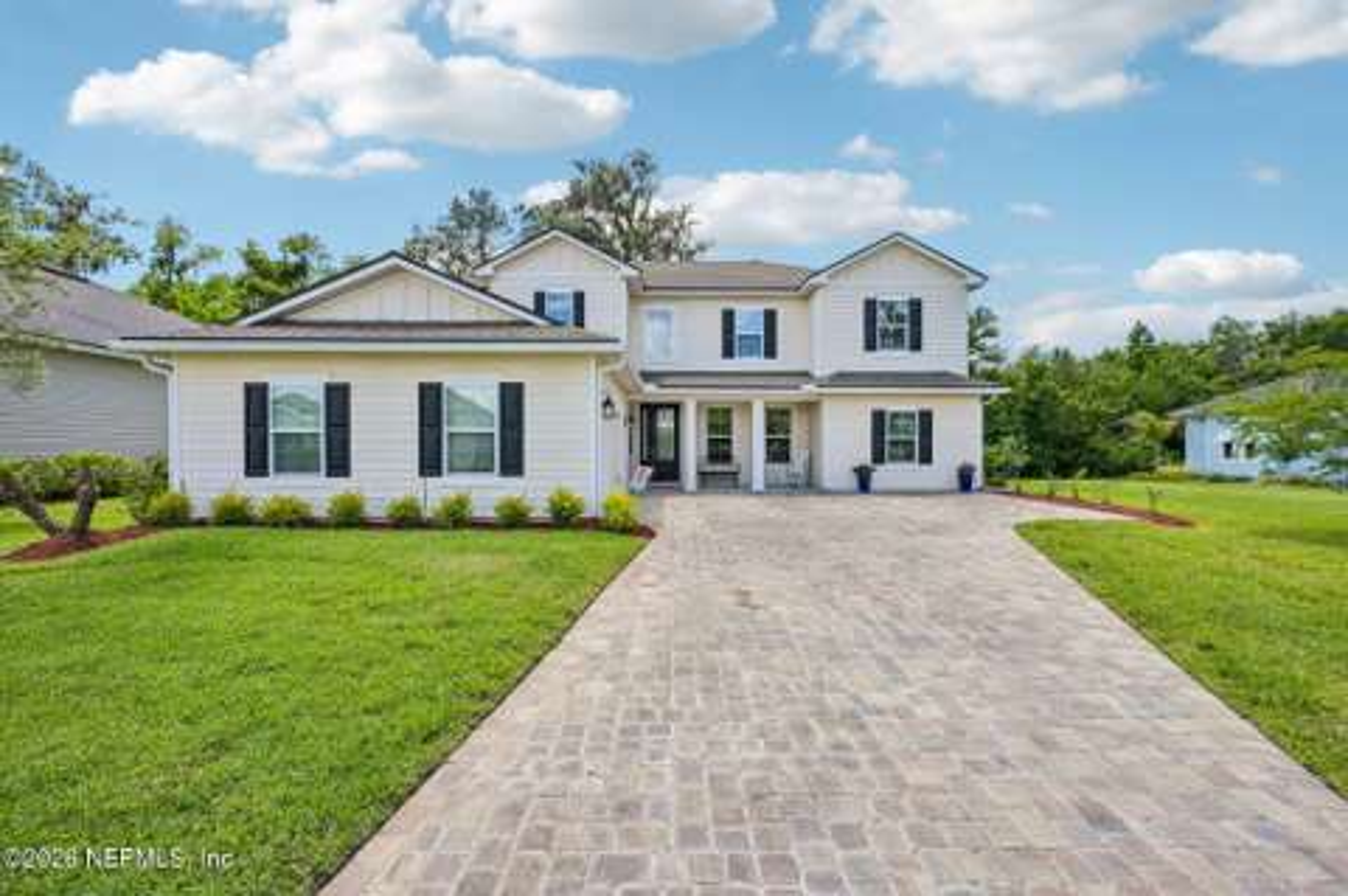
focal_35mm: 14
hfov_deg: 104.3
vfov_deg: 81.1
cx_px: 674
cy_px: 448
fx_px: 524
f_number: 8
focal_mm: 14
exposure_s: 1/180
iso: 100
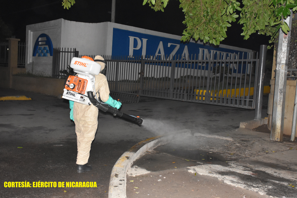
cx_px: 148
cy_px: 99
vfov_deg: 29.9
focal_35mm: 45
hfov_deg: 43.6
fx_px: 371
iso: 2500
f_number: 6.3
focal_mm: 30
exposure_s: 1/60
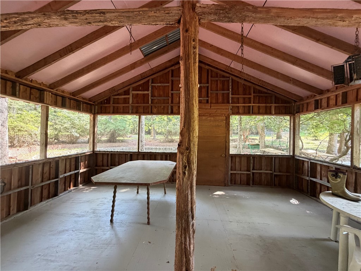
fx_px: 146
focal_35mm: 14
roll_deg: +0.7
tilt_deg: -0.9
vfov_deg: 85.7
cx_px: 180
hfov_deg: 102.1
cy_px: 136
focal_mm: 2.22
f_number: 2.2
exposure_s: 1/77
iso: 320
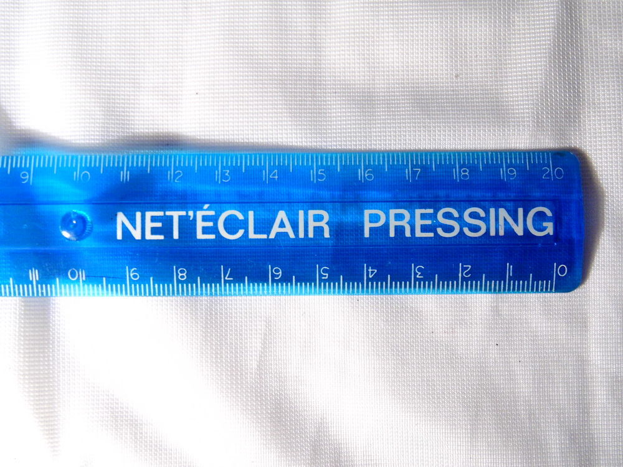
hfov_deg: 43.9
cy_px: 234
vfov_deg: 33.6
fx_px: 774
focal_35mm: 43
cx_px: 312
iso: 200
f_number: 3.5
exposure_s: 1/30
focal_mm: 7.7
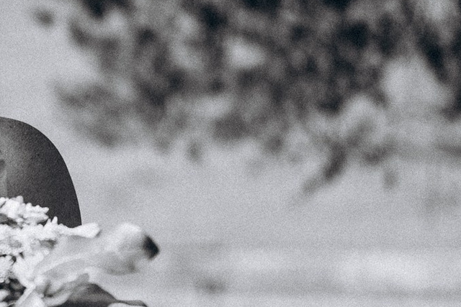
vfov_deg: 6.5
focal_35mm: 210
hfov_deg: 9.3
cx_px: -405
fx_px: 2690
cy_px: 250
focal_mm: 35
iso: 100
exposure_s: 1/320
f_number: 1.4
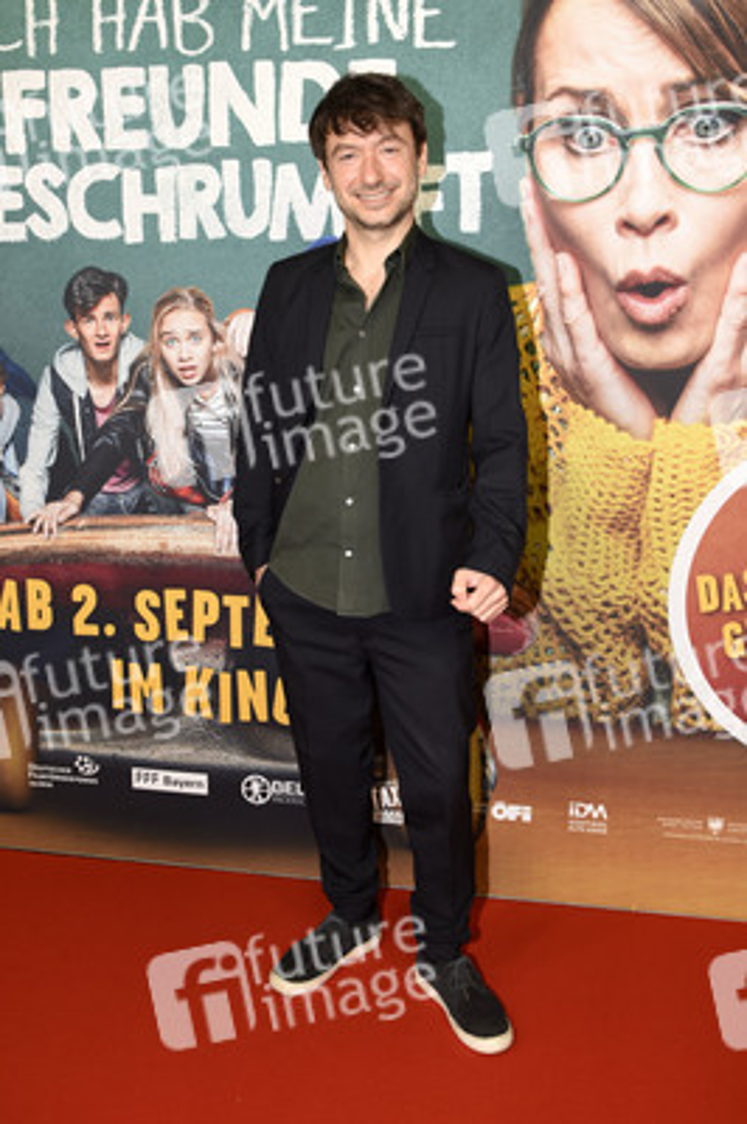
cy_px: 562
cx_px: 374
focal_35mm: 30
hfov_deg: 43.5
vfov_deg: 62.0
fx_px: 935
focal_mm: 30
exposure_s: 1/125
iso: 800
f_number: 6.3
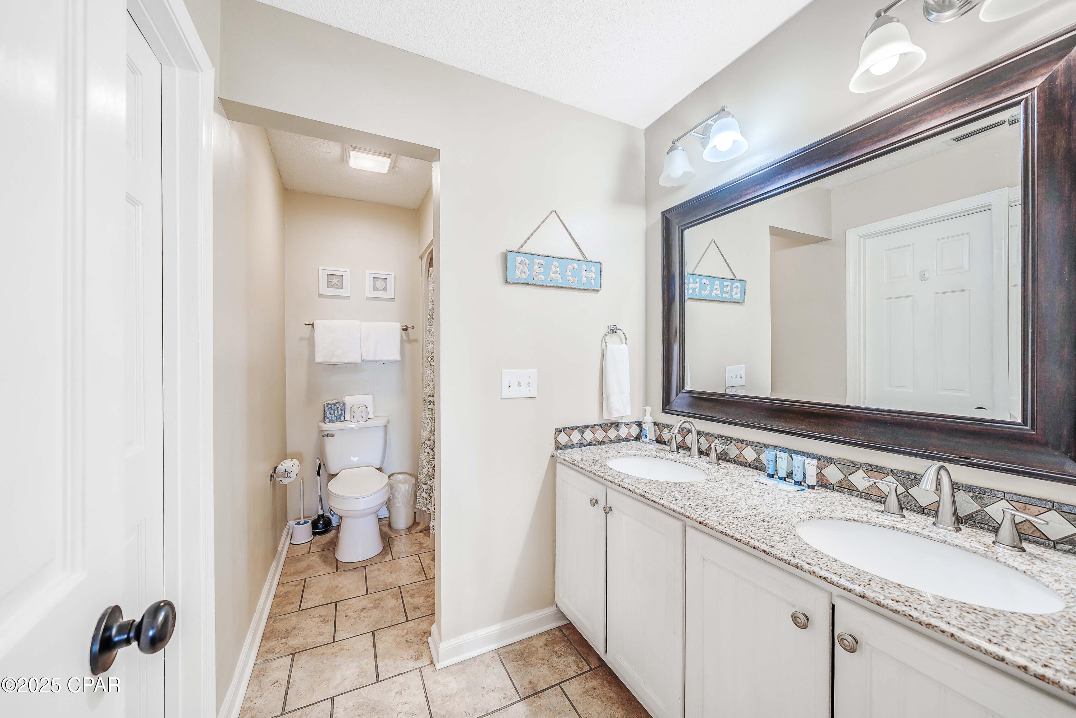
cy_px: 359
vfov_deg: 90.0
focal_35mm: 12
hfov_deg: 112.6
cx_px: 538
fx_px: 359
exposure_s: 1/8
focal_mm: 12
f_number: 5.6
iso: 100
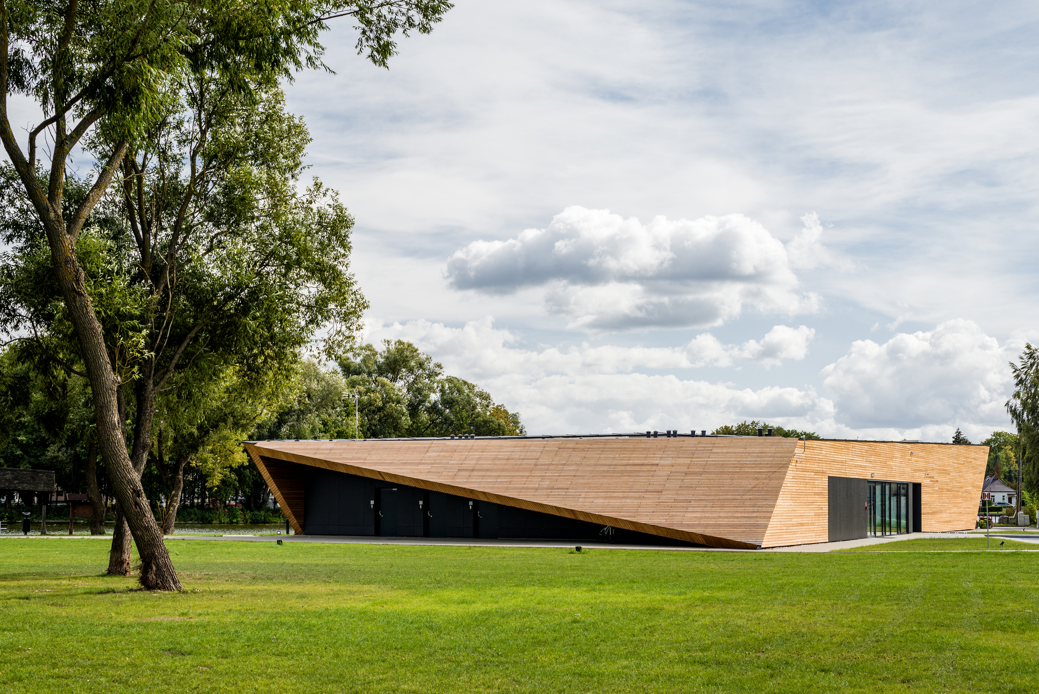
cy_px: 347
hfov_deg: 39.6
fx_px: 1443
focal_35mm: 50
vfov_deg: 27.0
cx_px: 520
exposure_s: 1/125
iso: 100
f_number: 8
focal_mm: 50
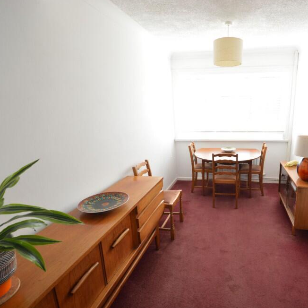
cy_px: 158
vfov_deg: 74.8
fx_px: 201
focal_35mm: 20
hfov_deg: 72.3
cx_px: 209
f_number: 8
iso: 400
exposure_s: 1/30
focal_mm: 10
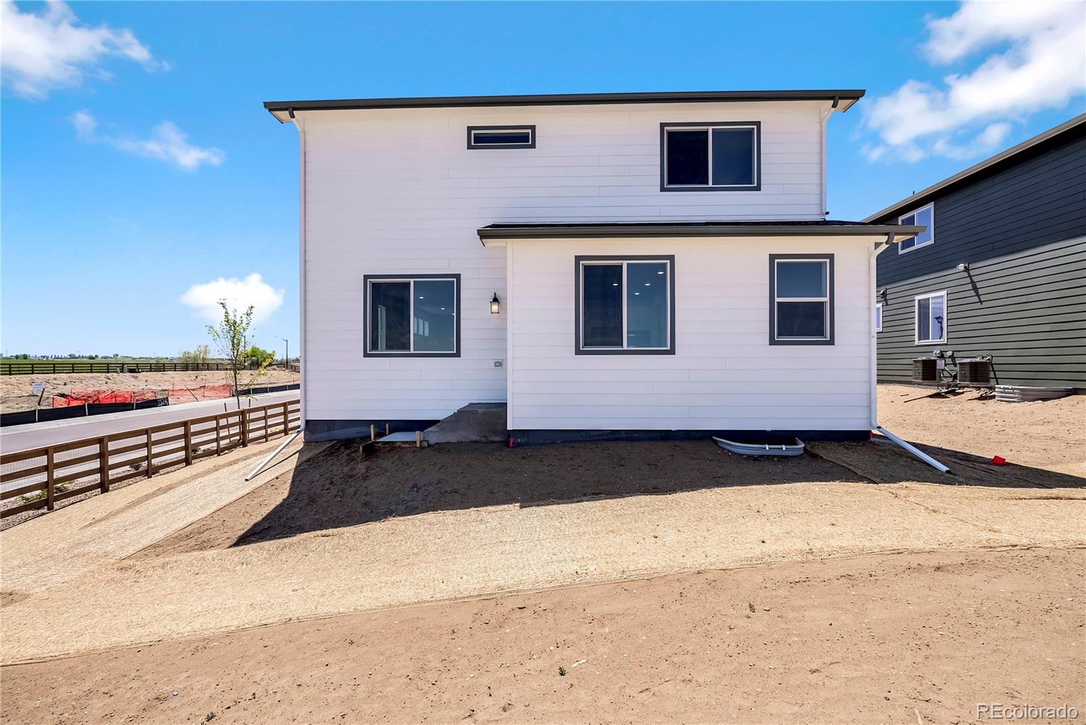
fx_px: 483
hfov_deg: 96.7
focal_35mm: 16
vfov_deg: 73.8
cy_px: 362
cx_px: 543
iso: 200
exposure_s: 1/400
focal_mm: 16
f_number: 8
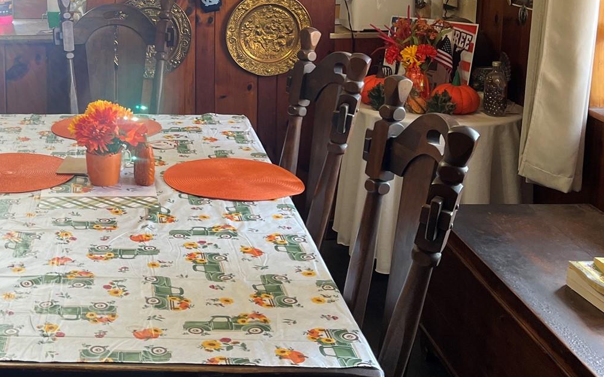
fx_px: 922
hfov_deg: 34.0
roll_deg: +1.9
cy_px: 50
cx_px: 46
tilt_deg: -8.9
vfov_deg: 22.7
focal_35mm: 56
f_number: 1.6
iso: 80
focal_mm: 5.1
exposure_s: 1/60
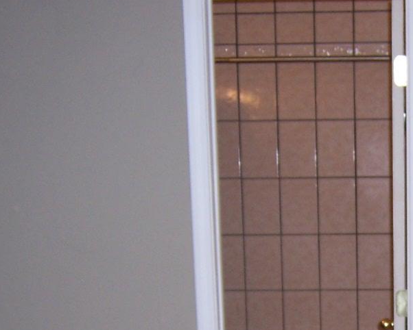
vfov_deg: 17.7
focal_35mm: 83
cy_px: 388
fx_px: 1015
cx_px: 399
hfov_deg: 22.3
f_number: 2.8
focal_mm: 5.5
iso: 80
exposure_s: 1/60
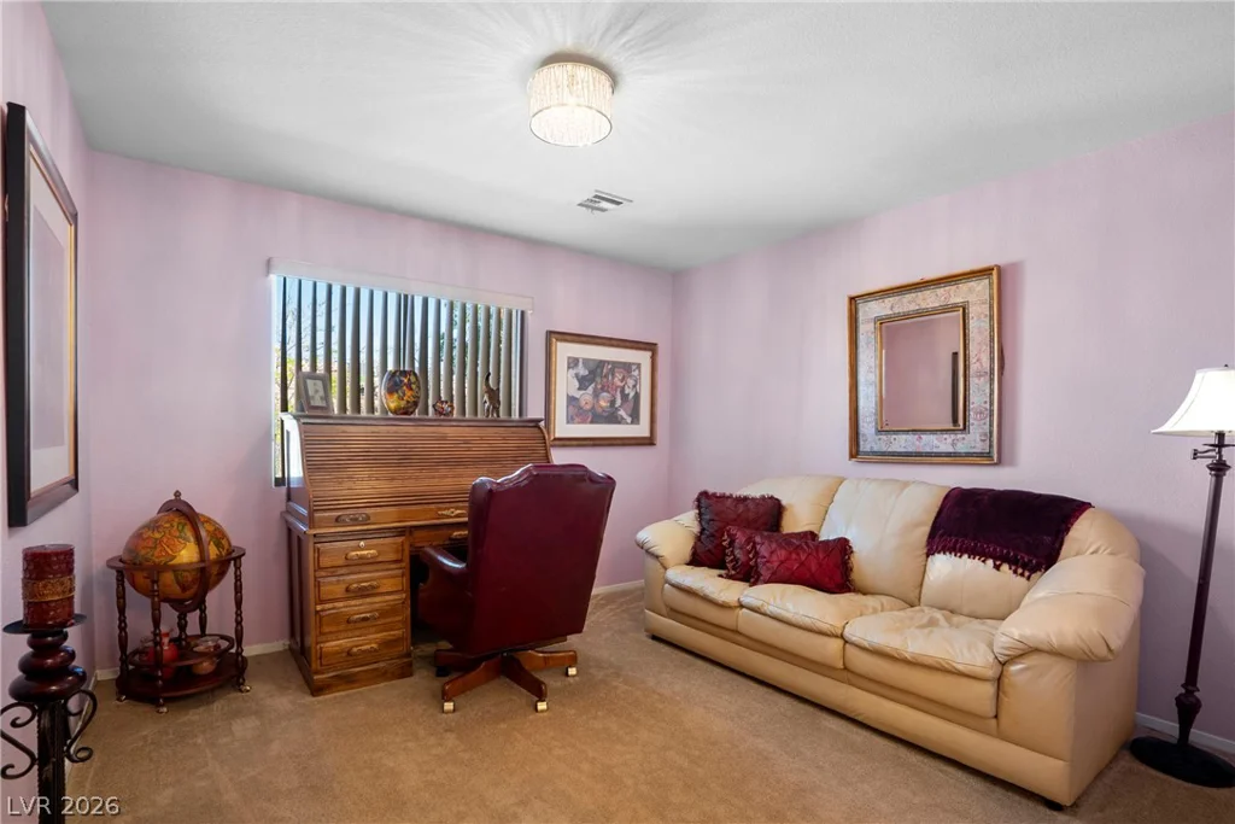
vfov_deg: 73.8
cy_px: 412
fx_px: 549
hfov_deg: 96.7
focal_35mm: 16
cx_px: 618
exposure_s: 1
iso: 800
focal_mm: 16
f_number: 9
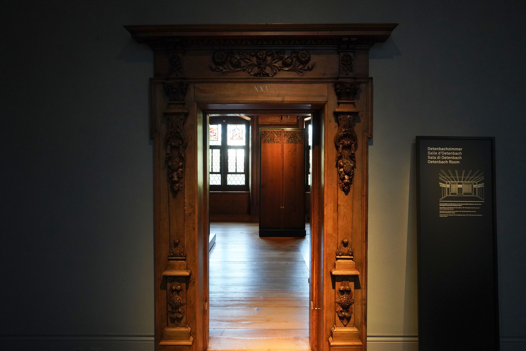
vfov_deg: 53.1
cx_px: 263
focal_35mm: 24
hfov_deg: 73.7
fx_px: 351
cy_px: 176
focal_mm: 24
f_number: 5
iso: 3200
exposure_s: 1/80
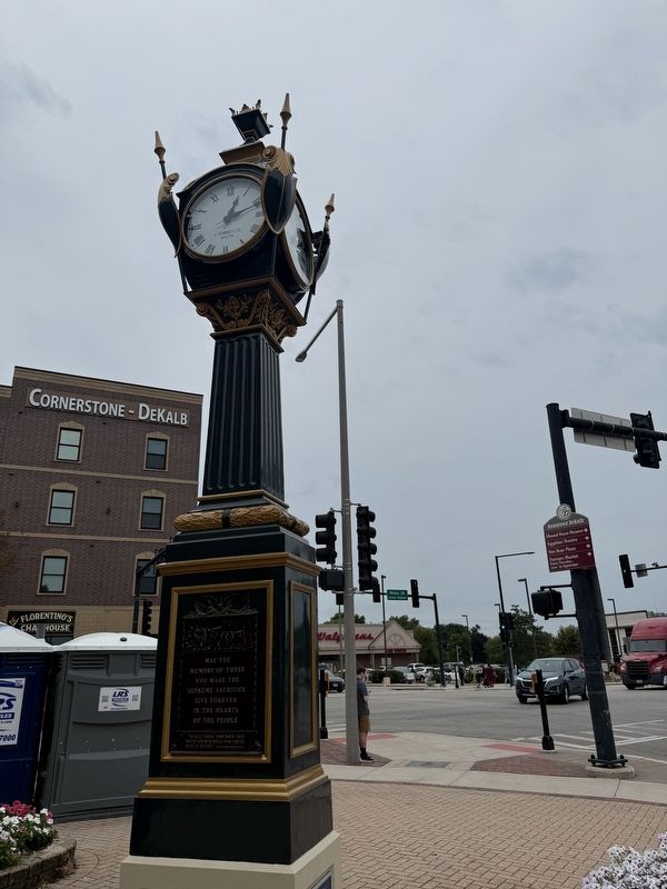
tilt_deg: +20.2
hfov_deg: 56.8
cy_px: 444
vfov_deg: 71.6
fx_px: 617
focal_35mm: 24
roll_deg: +1.9
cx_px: 334
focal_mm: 6.76
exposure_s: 1/8130
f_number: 1.78
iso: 80
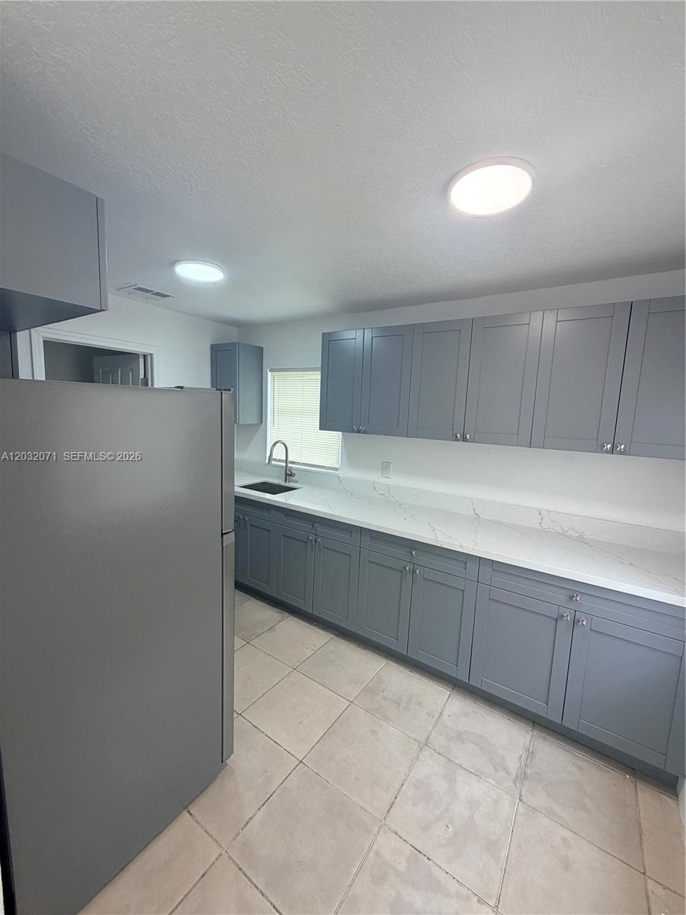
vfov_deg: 102.1
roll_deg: -2.0
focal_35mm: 14
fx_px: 370
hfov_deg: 85.7
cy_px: 458
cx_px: 343
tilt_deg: -7.0
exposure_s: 1/120
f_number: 2.2
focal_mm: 2.22
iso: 100
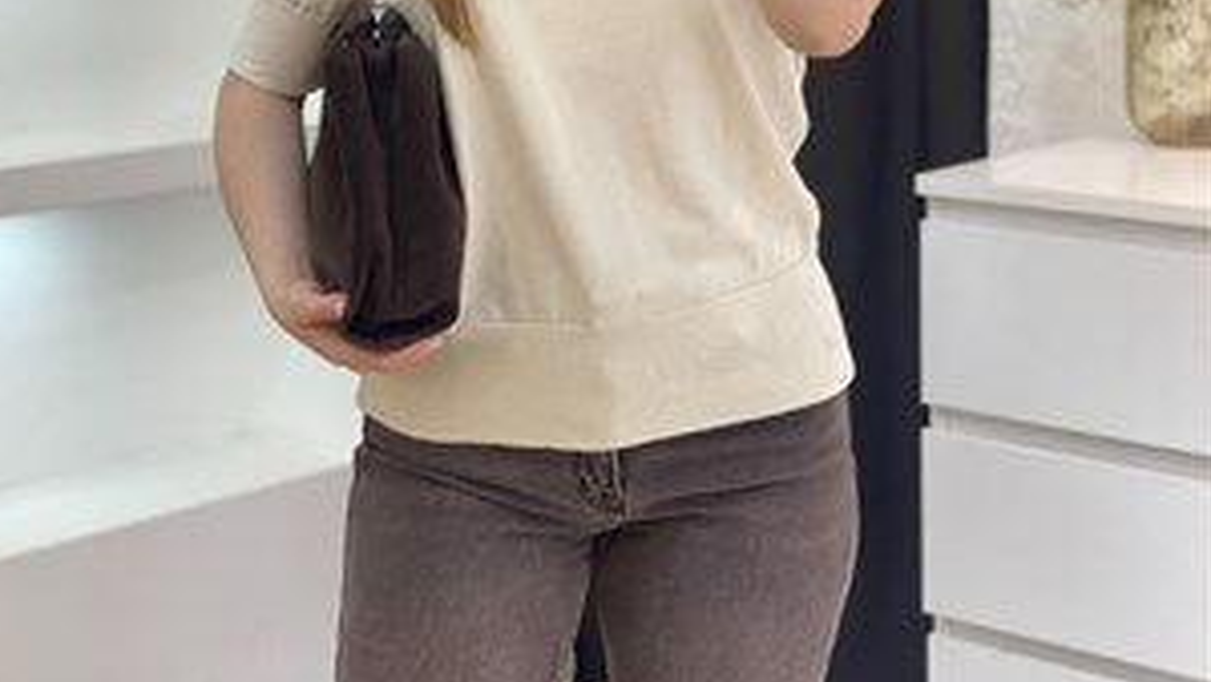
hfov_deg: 27.2
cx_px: 589
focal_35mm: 78
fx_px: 2506
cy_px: -18
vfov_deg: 15.2
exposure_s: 1/100
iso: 64
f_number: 2
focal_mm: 6
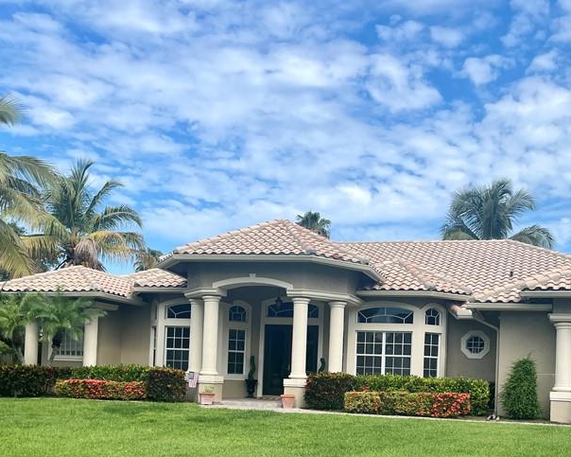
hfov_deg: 42.5
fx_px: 727
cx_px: 370
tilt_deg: +0.8
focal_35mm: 43
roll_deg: -3.1
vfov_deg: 34.0
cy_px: 356
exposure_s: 1/3086
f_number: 1.6
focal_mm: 5.1
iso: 32
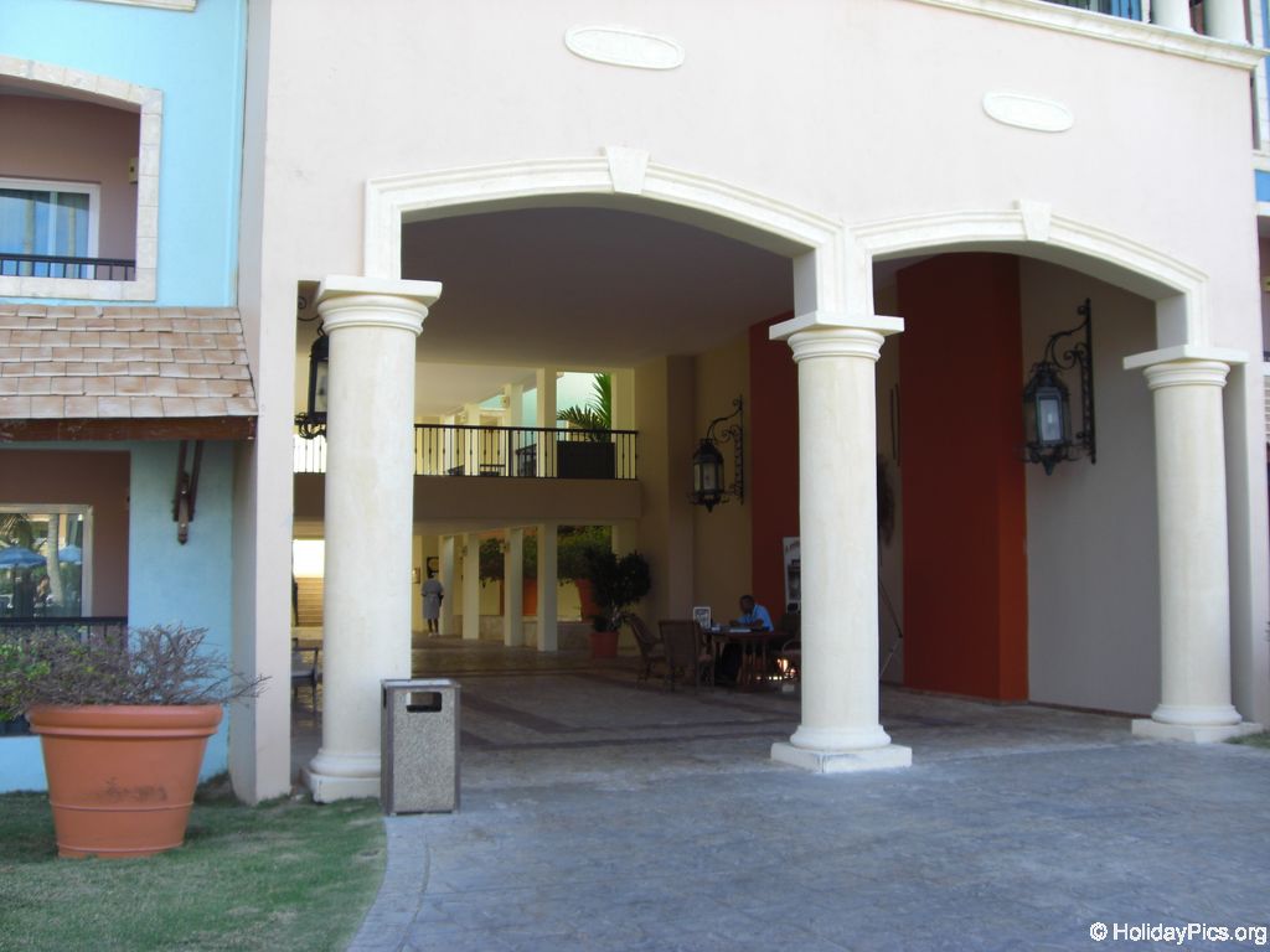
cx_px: 635
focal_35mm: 38
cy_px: 476
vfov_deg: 37.7
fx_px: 1394
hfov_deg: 49.0
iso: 64
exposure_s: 1/125
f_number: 2.7
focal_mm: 6.2
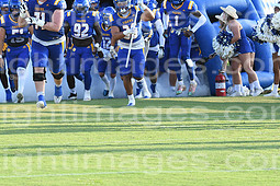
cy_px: 42
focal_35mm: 335
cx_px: 54
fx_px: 2605
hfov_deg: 6.1
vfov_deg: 4.1
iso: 320
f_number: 5.6
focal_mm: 98
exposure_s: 1/500
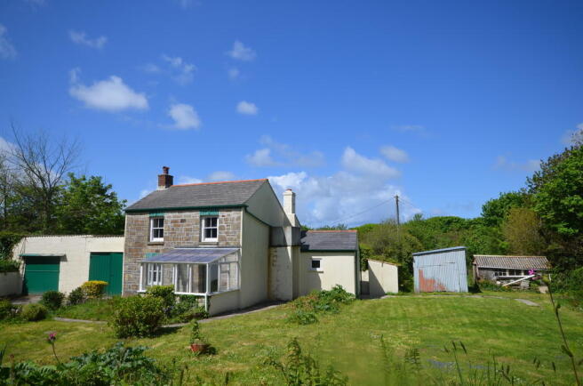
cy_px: 193
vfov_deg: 52.9
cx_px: 292
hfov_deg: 73.9
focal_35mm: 24
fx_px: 388
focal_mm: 16
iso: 100
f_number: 9
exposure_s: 1/320
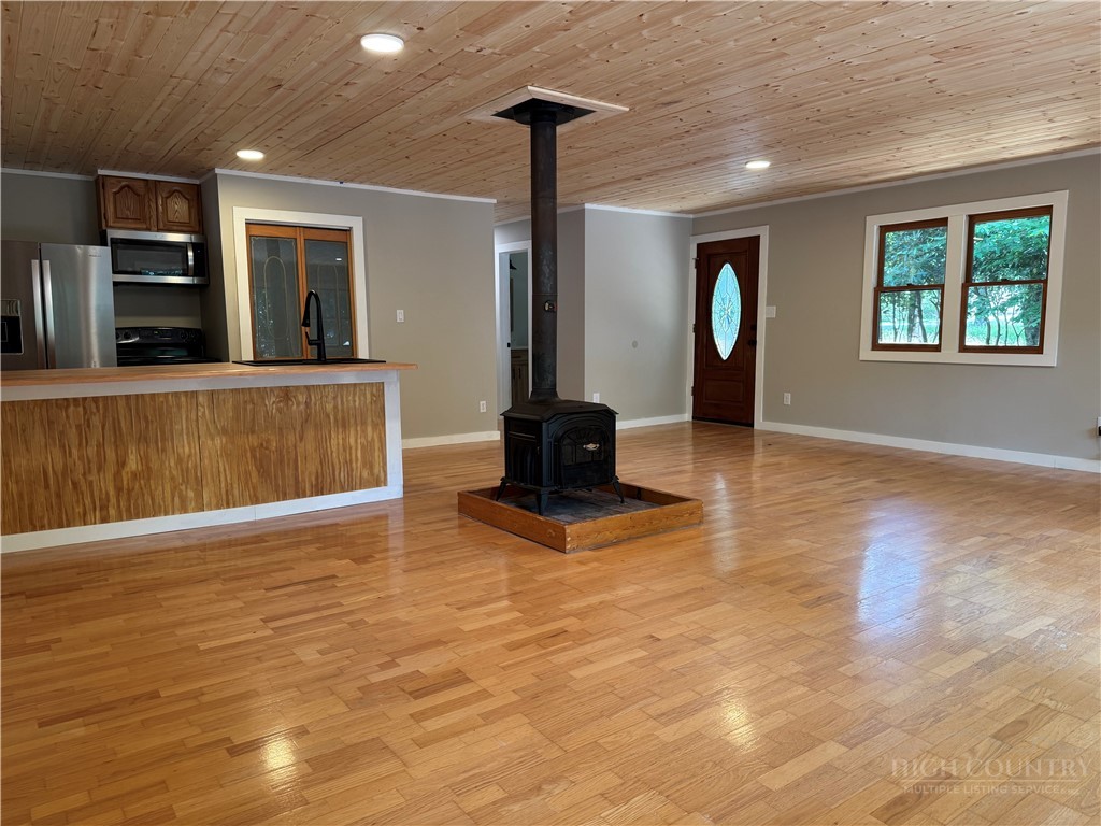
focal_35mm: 24
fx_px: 763
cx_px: 550
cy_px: 413
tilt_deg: -7.6
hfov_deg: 71.6
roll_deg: +0.2
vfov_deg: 56.8
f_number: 1.78
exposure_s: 1/60
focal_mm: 6.76
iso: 160
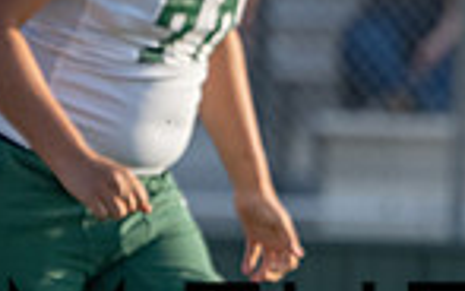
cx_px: 917
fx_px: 18864
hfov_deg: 1.4
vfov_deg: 0.9
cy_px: 411
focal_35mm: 1488
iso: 400
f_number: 5.6
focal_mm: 303
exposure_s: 1/1000
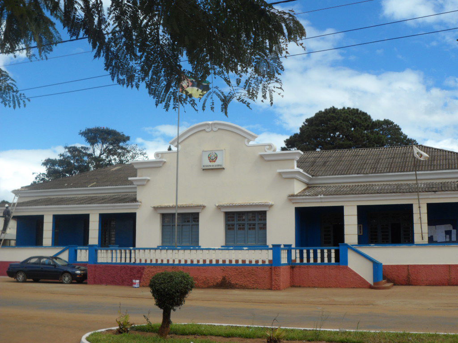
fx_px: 582
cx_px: 229
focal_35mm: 44
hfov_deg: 42.9
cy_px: 172
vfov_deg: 32.9
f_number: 4.5
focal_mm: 7.8
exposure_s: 1/500
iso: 80
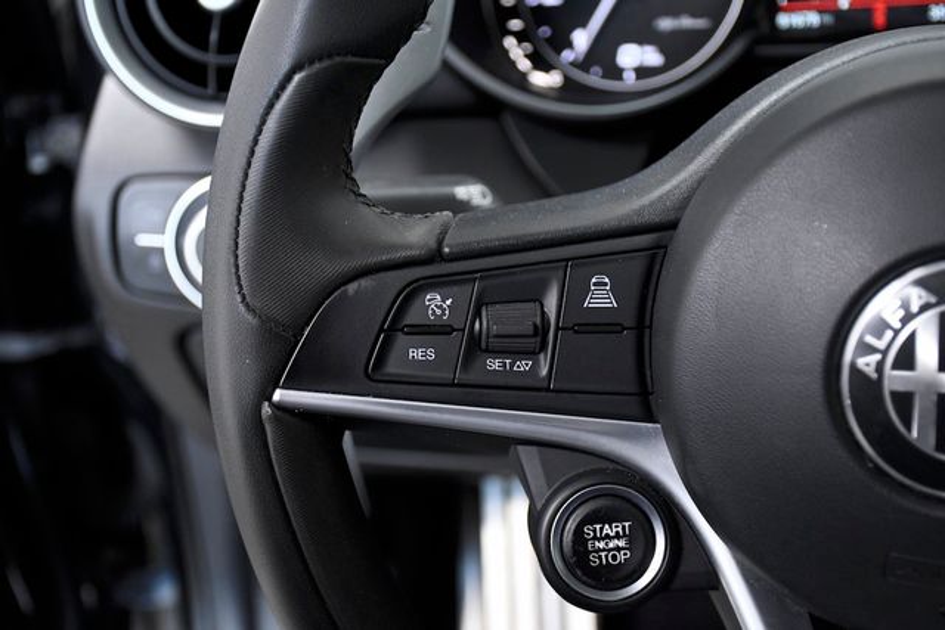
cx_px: 472
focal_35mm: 60
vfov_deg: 22.6
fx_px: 1575
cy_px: 315
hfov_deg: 33.4
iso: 2500
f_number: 4.5
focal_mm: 40
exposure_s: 1/80
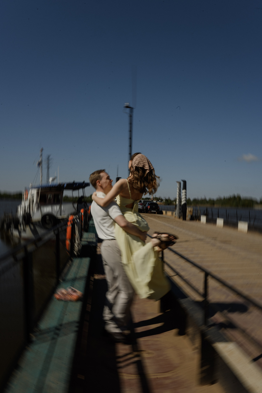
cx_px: 131
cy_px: 196
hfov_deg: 47.2
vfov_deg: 66.4
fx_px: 300
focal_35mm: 28
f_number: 22
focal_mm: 27.5
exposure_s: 1/60
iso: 40
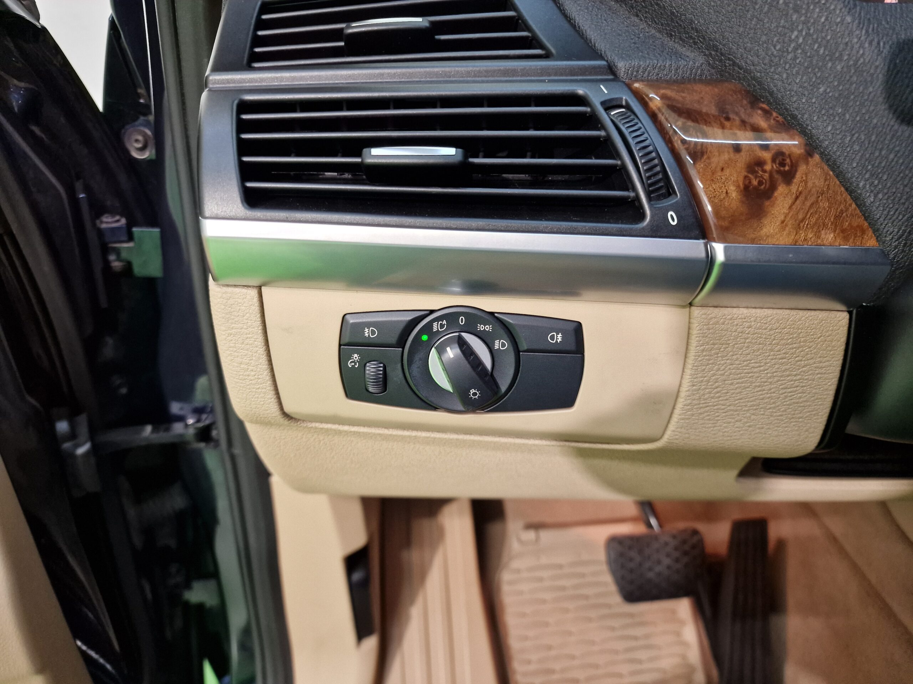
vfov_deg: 58.9
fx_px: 607
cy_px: 342
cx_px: 456
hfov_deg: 73.9
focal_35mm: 23
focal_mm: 6.4
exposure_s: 1/50
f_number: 1.8
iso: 320
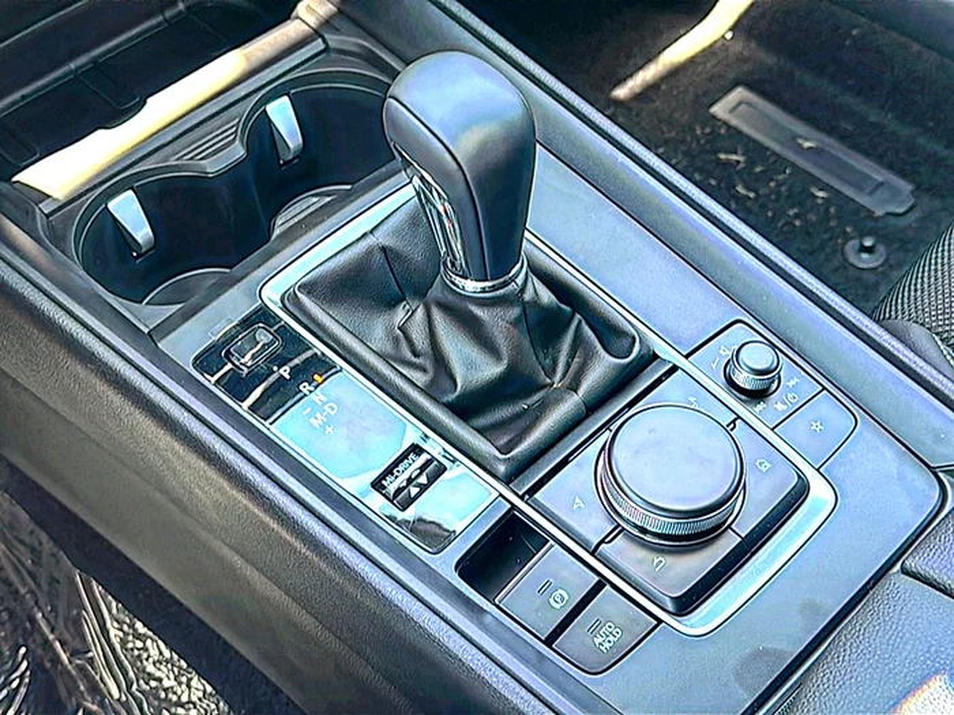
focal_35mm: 39
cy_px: 358
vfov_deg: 36.8
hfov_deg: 47.9
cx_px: 477
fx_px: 1075
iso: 50
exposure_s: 1/55
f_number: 1.78
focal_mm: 6.86
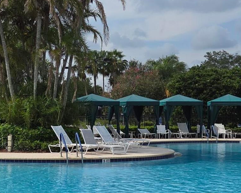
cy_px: 125
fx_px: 606
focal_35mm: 85
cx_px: 7
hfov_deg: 21.8
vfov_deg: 18.0
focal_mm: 5.4
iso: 80
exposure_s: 1/7599
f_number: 1.8
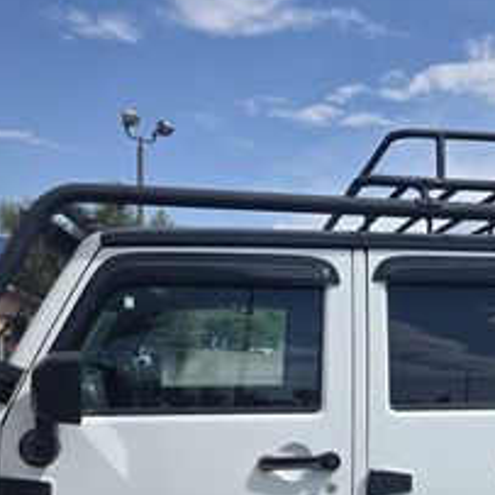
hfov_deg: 33.9
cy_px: 429
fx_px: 777
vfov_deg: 33.8
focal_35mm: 48
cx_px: 419
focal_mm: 6.3
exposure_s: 1/6574
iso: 80
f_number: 1.7
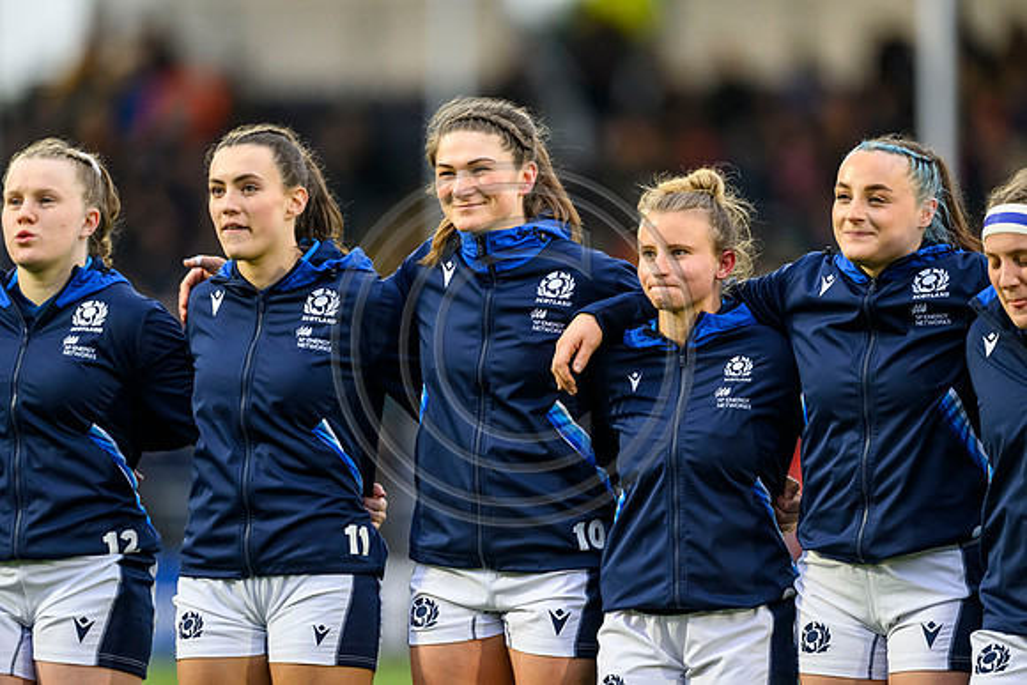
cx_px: 514
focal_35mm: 400
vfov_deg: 3.4
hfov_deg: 5.2
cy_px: 342
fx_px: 11413
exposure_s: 1/1600
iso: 4000
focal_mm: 400
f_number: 3.2
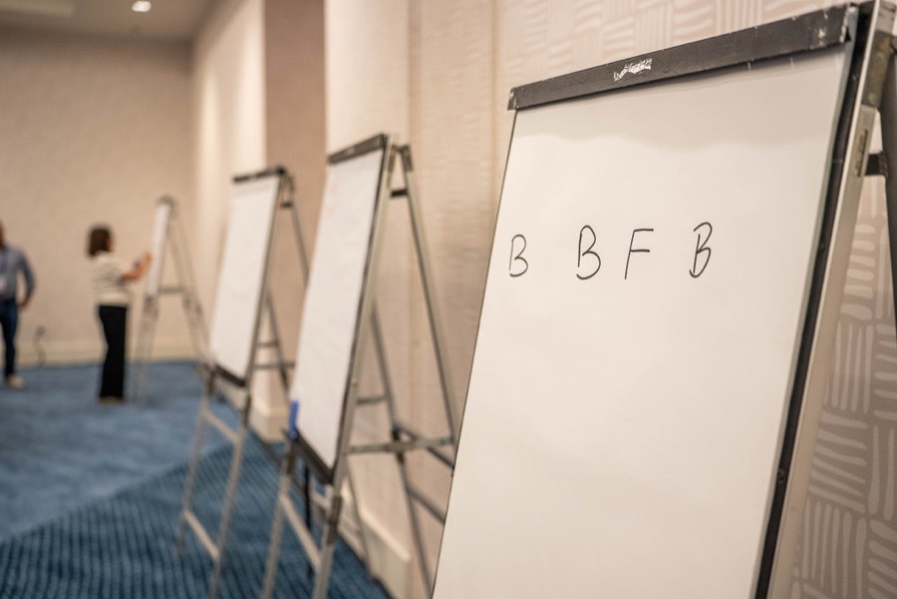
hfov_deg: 54.4
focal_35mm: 35
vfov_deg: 37.9
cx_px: 448
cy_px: 300
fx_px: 872
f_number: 2.2
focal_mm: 35
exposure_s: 1/250
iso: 2500
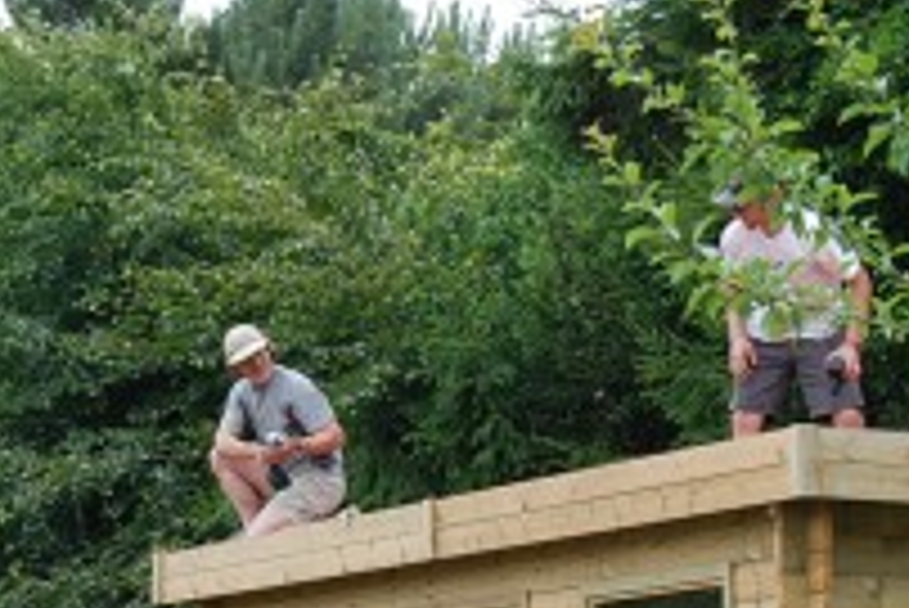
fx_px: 3841
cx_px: 644
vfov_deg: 9.0
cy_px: 563
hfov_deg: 13.5
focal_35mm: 152
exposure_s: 1/125
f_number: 5.6
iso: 100
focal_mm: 32
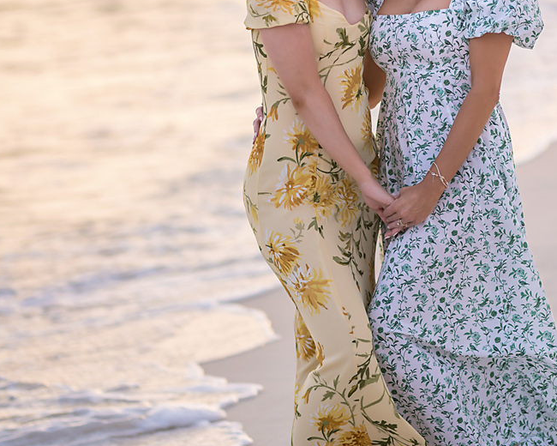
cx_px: 379
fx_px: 3033
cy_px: -21
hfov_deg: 10.5
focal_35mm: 184
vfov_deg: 8.3
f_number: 1.6
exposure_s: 1/2000
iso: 125
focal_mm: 85
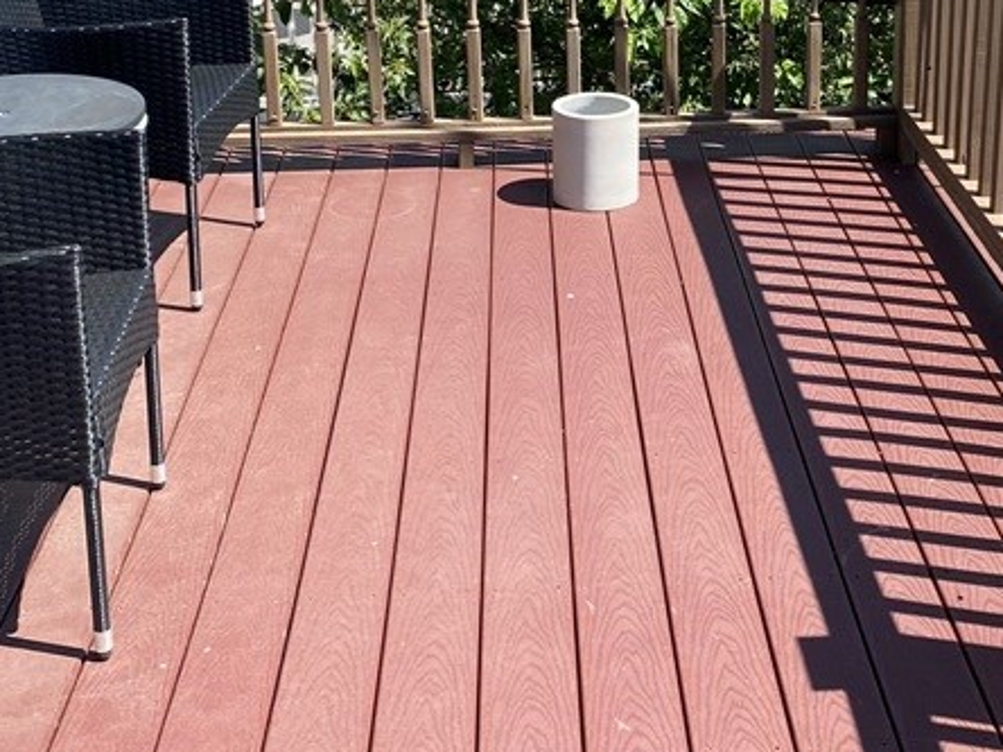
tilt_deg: -17.2
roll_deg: -0.1
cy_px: 50
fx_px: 1710
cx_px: 700
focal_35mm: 59
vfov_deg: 24.0
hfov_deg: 32.3
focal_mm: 4.25
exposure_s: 1/1182
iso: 32
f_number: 1.8
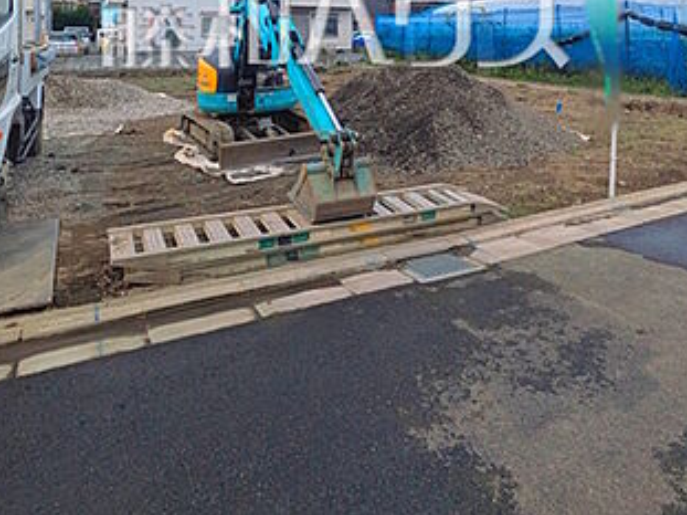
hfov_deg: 65.3
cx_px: 334
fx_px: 536
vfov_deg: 45.2
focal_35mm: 27
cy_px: 27
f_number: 2.2
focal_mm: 1.83
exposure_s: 1/535
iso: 51
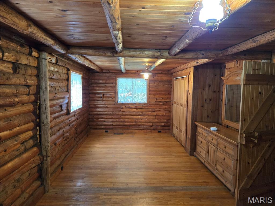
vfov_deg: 58.9
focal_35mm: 23
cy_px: 103
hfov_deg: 73.9
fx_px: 183
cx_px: 138
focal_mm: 5.4
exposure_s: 1/120
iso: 800
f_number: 1.8
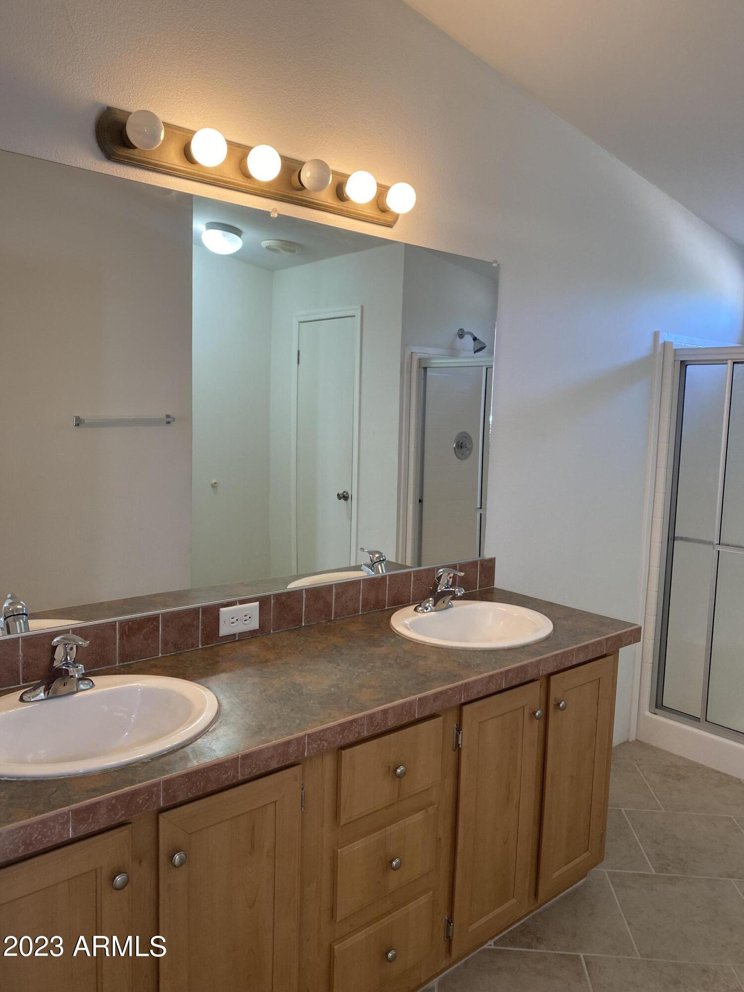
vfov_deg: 67.3
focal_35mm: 26
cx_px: 372
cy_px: 496
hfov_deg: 53.1
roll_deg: -1.9
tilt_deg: -5.7
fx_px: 745
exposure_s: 1/60
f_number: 1.8
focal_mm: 4.25
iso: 100
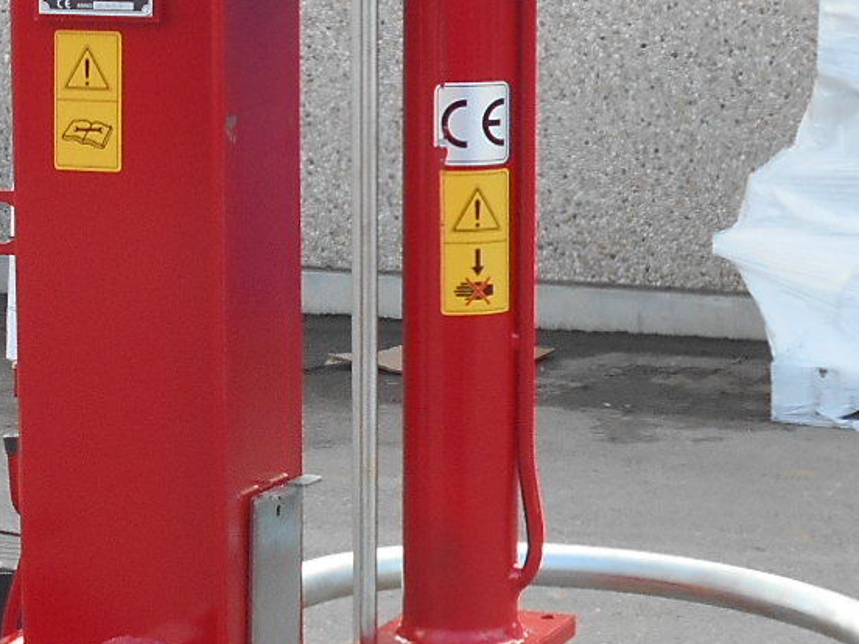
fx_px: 3474
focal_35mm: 140
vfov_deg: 10.6
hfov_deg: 14.0
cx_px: 79
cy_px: 420
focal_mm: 5.8
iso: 80
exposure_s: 1/160
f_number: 3.6
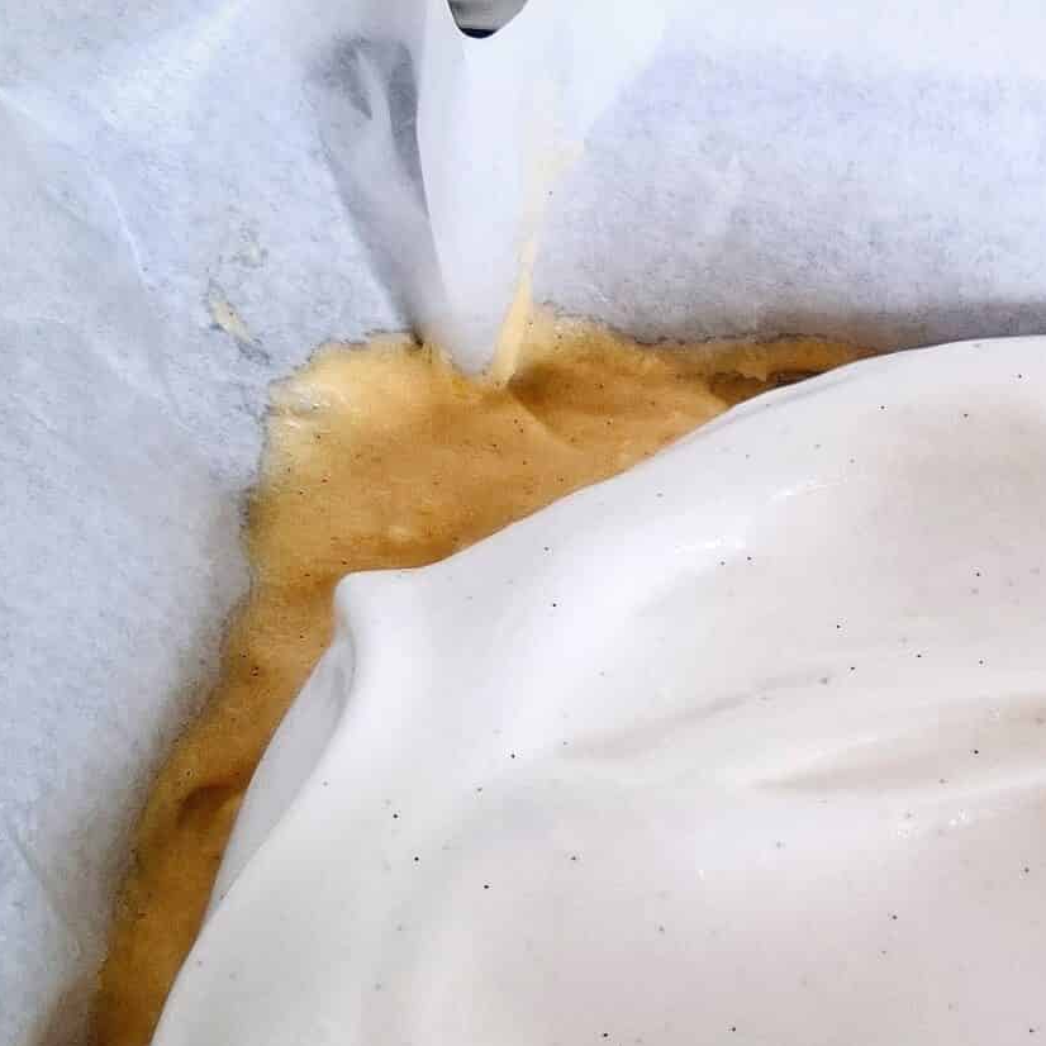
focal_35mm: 63
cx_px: 1121
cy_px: 789
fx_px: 2154
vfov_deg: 26.9
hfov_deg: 25.5
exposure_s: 1/50
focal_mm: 5.54
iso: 160
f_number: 1.8
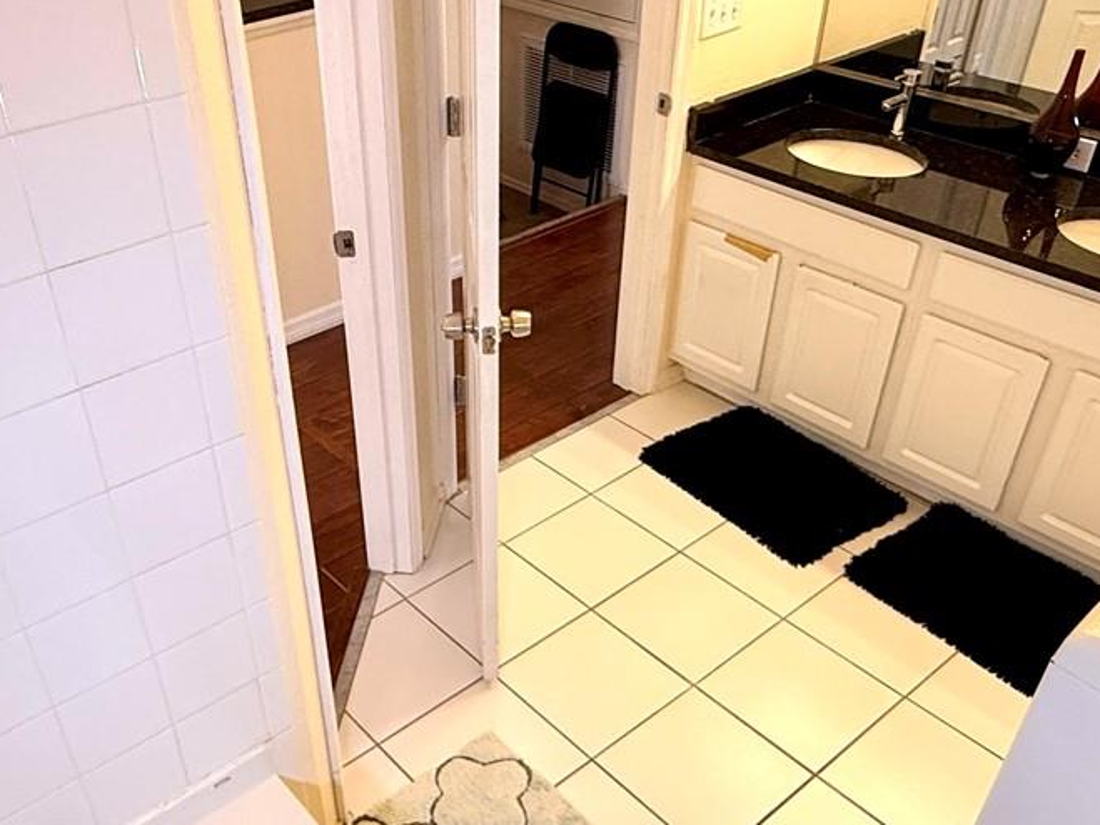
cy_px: 491
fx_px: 1080
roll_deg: +1.7
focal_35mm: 34
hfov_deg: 53.6
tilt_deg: -35.9
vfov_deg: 41.6
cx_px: 439
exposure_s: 1/99
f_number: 2.2
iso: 200
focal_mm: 2.22
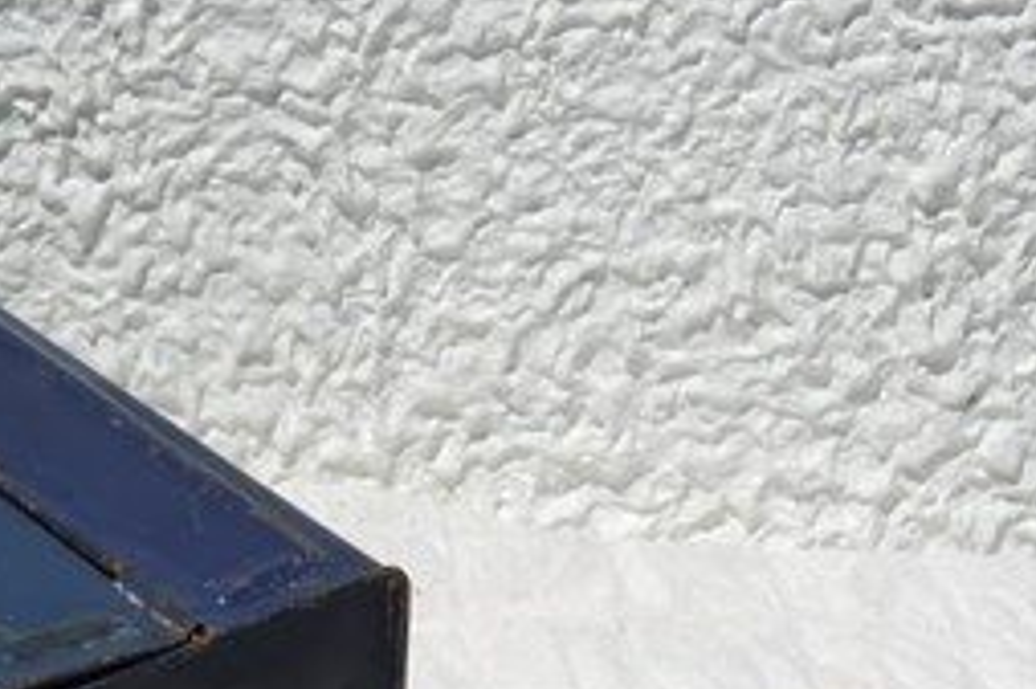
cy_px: 746
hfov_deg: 11.8
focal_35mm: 172
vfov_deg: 7.9
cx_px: -106
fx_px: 4946
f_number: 4.3
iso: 80
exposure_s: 1/1250
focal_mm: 12.4
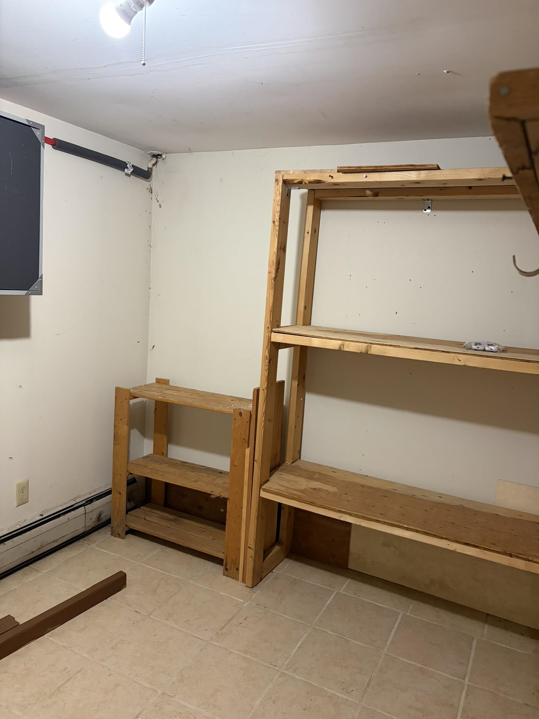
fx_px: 540
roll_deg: -3.7
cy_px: 360
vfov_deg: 67.3
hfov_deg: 53.1
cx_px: 270
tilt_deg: -7.4
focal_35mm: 26
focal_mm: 5.96
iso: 400
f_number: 1.6
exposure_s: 1/60
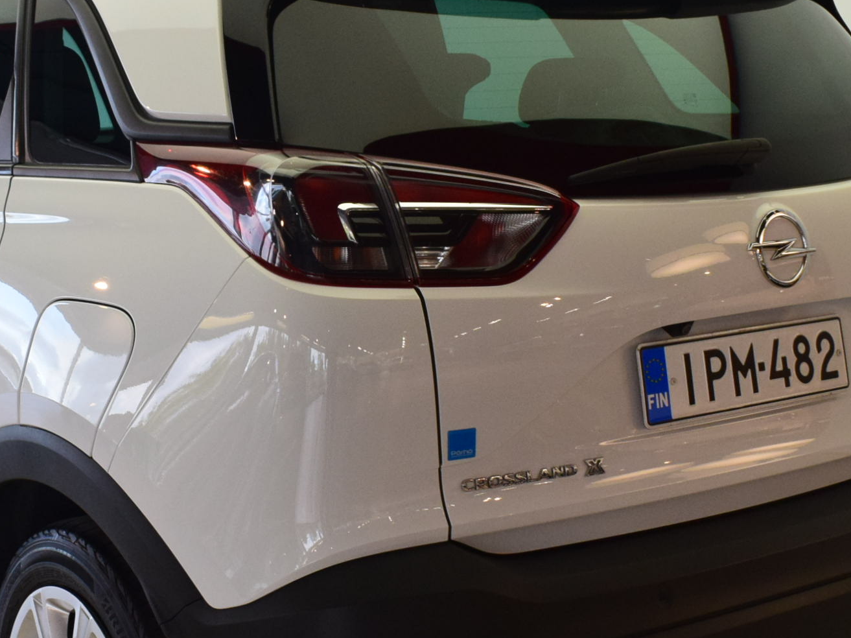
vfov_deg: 21.2
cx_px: 331
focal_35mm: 69
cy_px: 392
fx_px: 1698
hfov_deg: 28.1
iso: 1600
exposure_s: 1/200
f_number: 7.1
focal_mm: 21
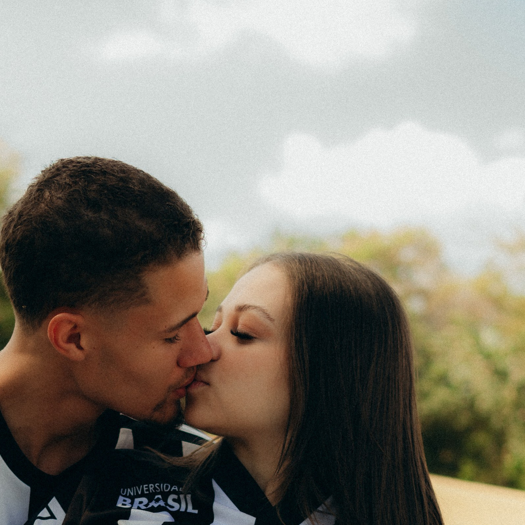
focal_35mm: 98
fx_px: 1682
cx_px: 191
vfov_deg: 17.1
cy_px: 608
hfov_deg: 17.7
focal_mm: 30
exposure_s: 1/500
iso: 100
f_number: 2.2
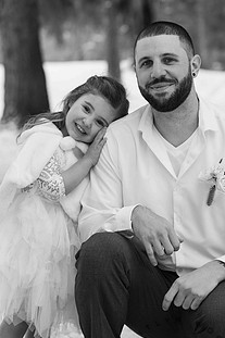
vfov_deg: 12.7
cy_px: 201
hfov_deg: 8.5
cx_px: 111
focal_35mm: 162
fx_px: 1520
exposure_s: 1/320
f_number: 5
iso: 400
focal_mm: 112
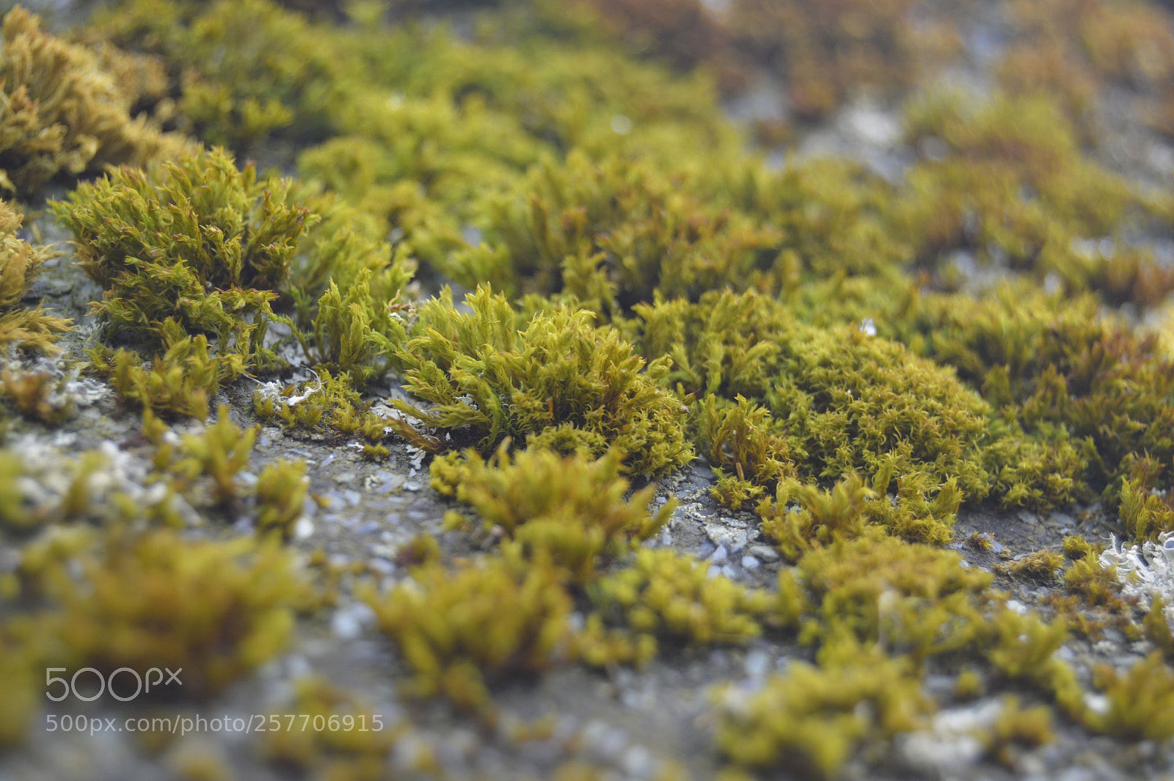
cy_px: 390
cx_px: 587
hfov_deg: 24.6
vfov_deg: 16.5
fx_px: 2688
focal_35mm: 82
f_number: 5.6
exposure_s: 1/125
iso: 160
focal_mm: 55
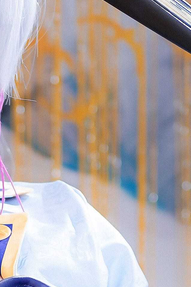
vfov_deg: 8.8
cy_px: 589
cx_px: -28
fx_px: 1743
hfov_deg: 6.2
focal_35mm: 219
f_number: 1.6
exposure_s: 1/160
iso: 100
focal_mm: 35
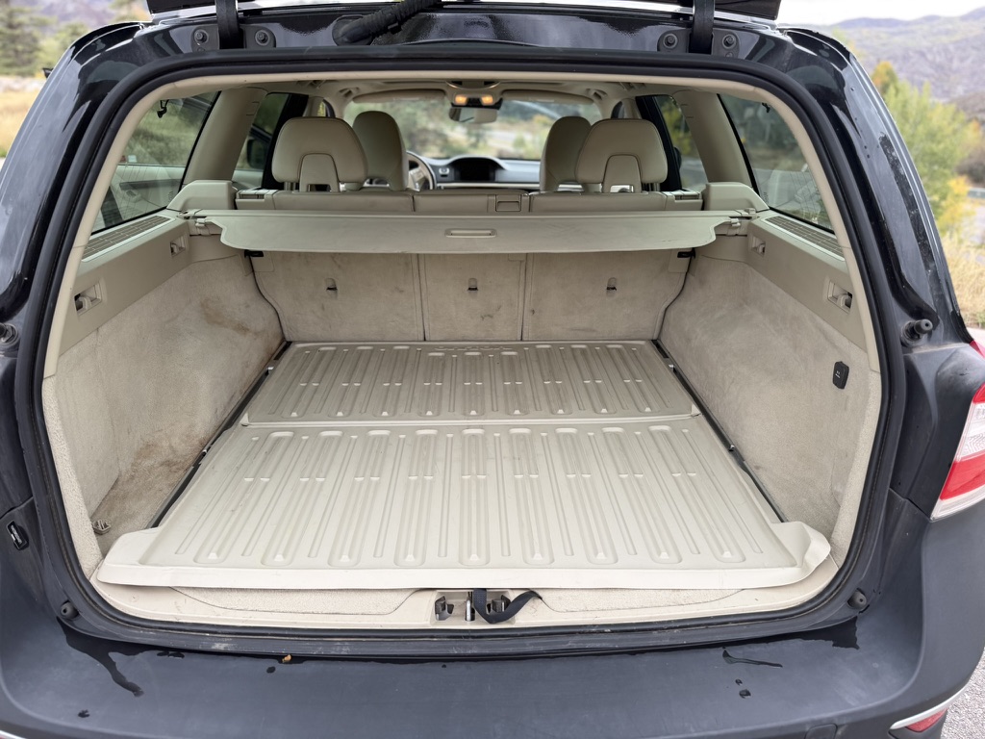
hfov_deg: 71.6
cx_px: 492
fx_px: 683
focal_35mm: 24
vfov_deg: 56.8
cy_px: 370
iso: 64
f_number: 1.78
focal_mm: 6.76
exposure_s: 1/244
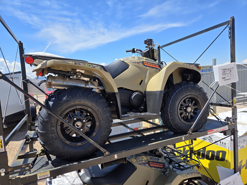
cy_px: 92
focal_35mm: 23
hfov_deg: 73.9
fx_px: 164
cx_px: 124
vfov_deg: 58.9
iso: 25
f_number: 1.8
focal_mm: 5.4
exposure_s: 1/1690
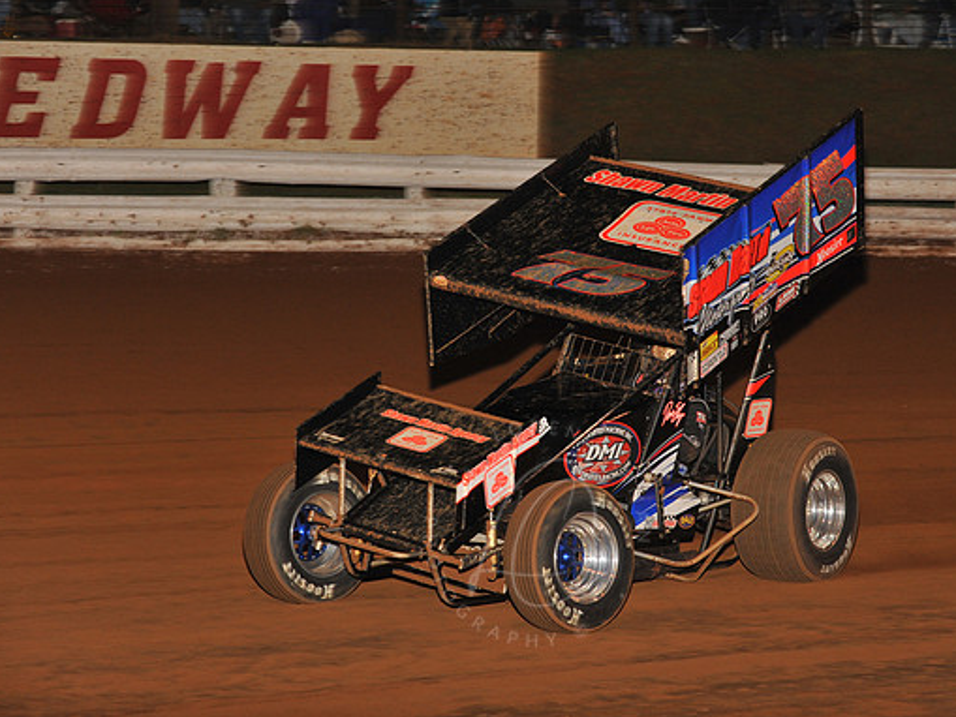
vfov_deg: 12.9
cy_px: 360
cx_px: 535
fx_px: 3177
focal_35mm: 115
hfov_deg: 17.1
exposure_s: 1/320
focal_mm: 105
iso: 1250
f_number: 6.3
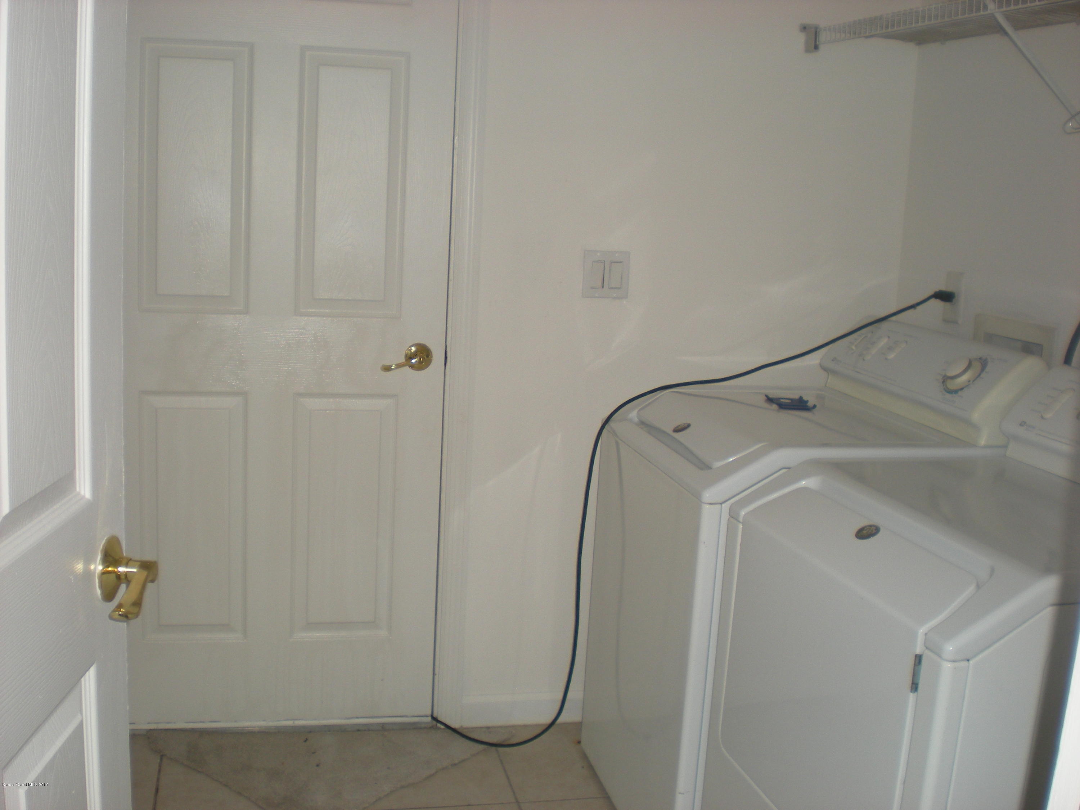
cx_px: 540
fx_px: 1186
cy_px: 405
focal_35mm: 38
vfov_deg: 37.7
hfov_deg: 49.0
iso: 70
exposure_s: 1/60
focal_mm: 6.3
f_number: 3.1
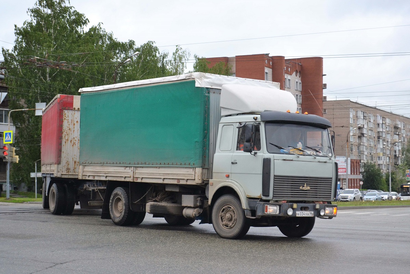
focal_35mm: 69
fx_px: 786
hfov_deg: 29.2
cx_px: 205
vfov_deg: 19.7
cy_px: 137
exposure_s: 1/500
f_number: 5.3
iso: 1250
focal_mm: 46
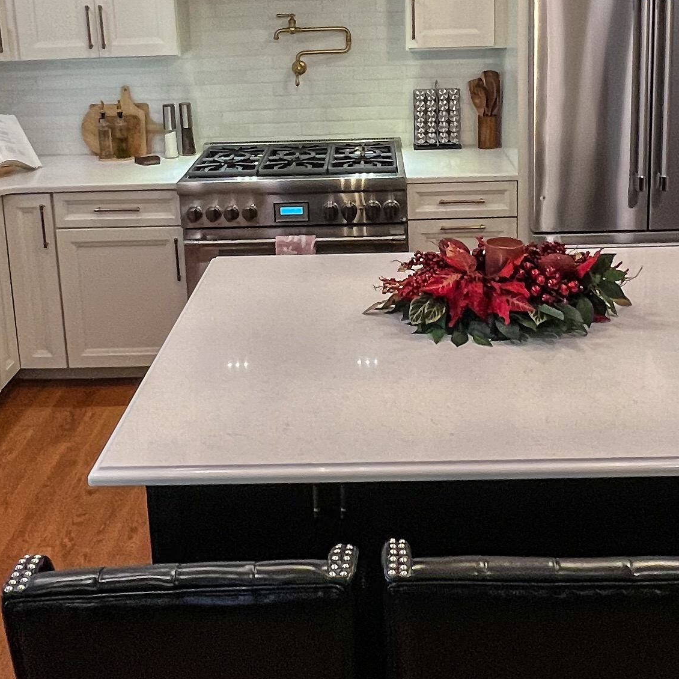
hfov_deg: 40.9
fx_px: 910
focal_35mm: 41
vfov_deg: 39.7
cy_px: 160
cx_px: 368
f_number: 1.8
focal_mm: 1.57
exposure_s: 1/60
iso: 200
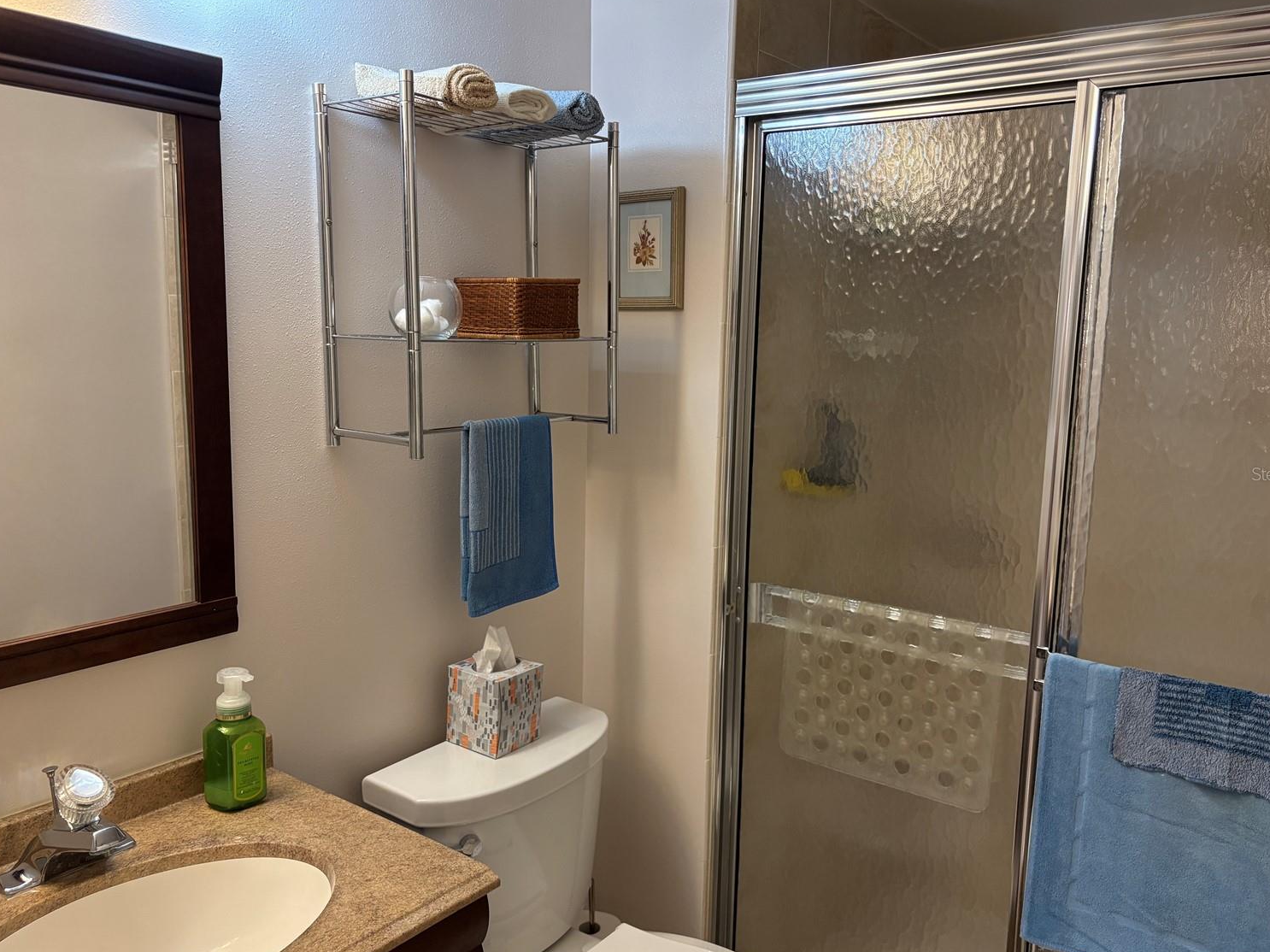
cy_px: 473
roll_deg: -0.8
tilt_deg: -8.5
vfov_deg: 49.7
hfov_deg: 63.4
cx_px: 649
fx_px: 1027
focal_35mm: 28
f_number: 1.6
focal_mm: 5.96
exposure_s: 1/120
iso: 200
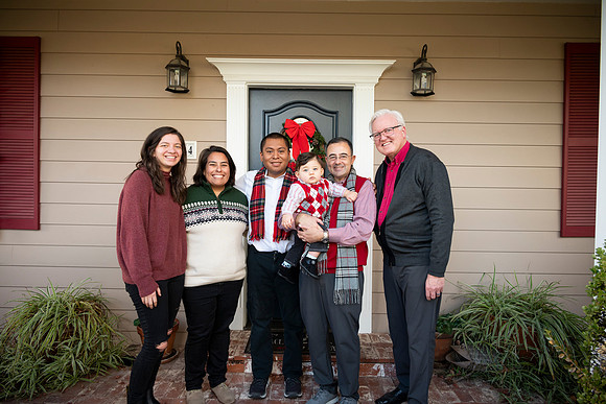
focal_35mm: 24
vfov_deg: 53.2
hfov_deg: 73.7
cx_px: 303
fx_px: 404
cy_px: 202
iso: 400
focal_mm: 24
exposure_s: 1/160
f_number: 4
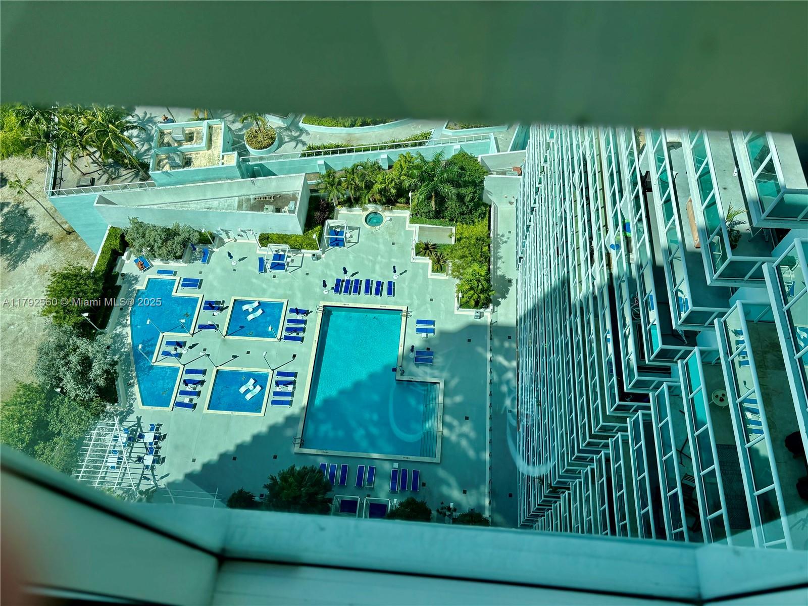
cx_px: 404
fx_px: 607
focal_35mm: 26
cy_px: 303
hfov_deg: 67.3
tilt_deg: -62.1
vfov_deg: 53.1
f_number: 1.6
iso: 50
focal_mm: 5.96
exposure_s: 1/3831
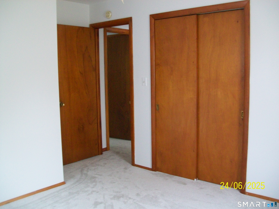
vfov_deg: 39.7
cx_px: 140
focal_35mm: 36
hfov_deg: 51.4
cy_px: 104
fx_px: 290
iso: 194
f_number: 2.7
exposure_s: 1/8
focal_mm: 6
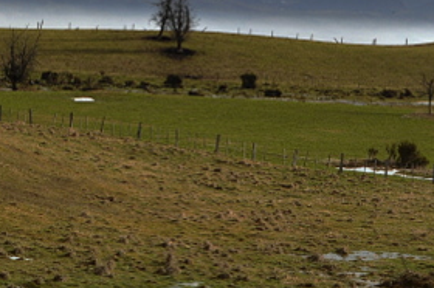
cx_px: 29
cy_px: 245
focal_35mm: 235
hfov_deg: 8.7
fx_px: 2835
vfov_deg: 5.8
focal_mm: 55
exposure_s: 1/400
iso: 320
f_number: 10
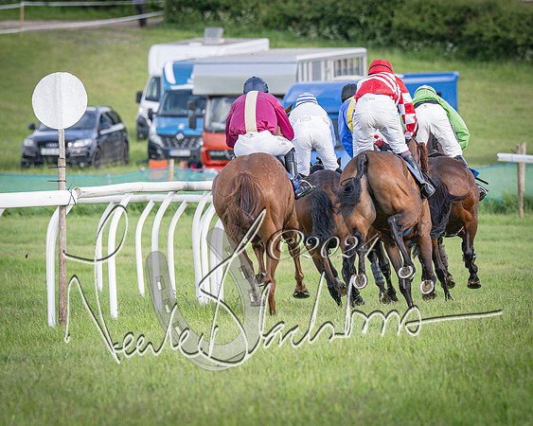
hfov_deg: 4.0
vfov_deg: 3.2
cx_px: 221
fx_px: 7579
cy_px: 240
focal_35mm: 481
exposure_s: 1/1250
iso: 400
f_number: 4
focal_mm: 200
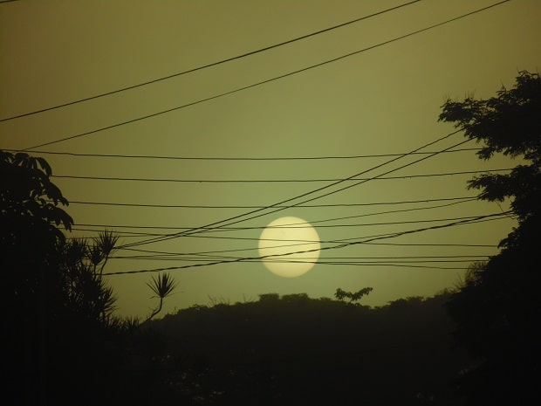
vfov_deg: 3.3
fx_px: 6955
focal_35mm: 445
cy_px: 203
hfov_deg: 4.5
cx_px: 270
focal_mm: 79.9
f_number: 18.8
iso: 80
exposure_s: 1/125
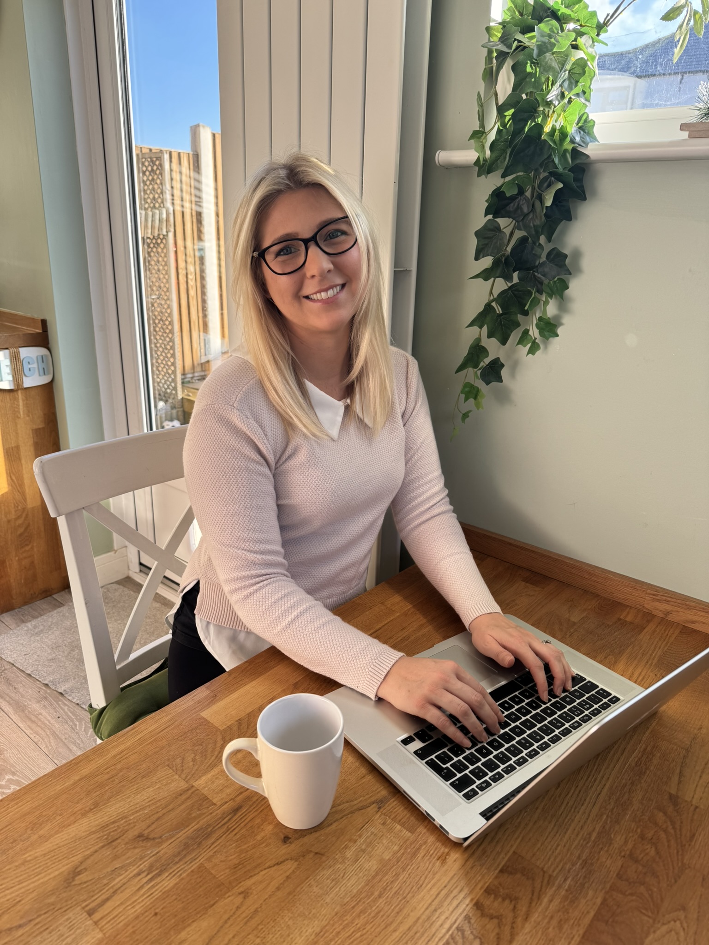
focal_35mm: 24
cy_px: 472
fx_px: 655
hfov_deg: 56.8
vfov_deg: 71.6
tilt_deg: -19.7
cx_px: 354
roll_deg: -2.4
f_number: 1.78
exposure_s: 1/265
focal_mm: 6.76
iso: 80
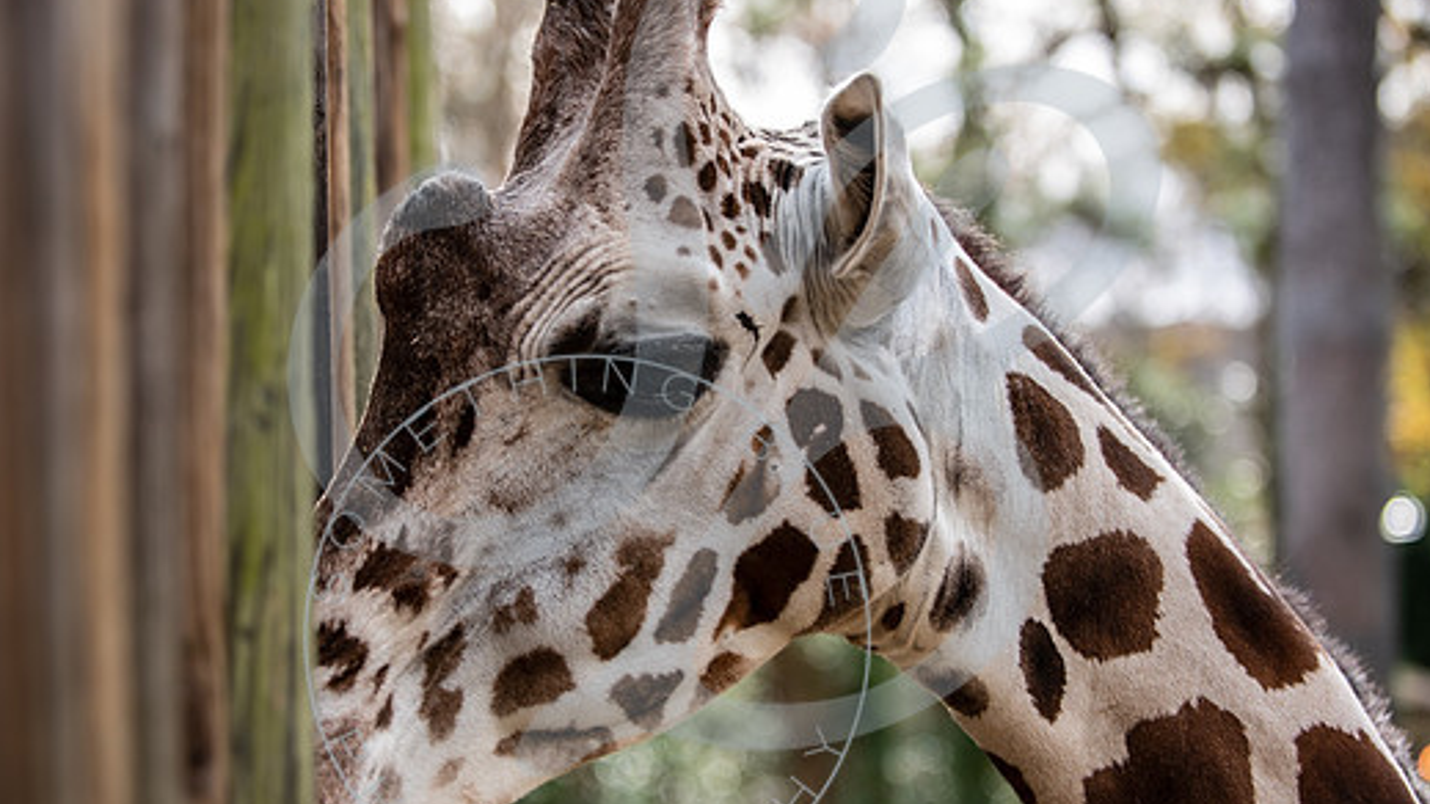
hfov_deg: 23.2
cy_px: 411
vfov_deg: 13.2
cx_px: 669
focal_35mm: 92
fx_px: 3489
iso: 100
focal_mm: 70
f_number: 2.8
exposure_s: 1/250
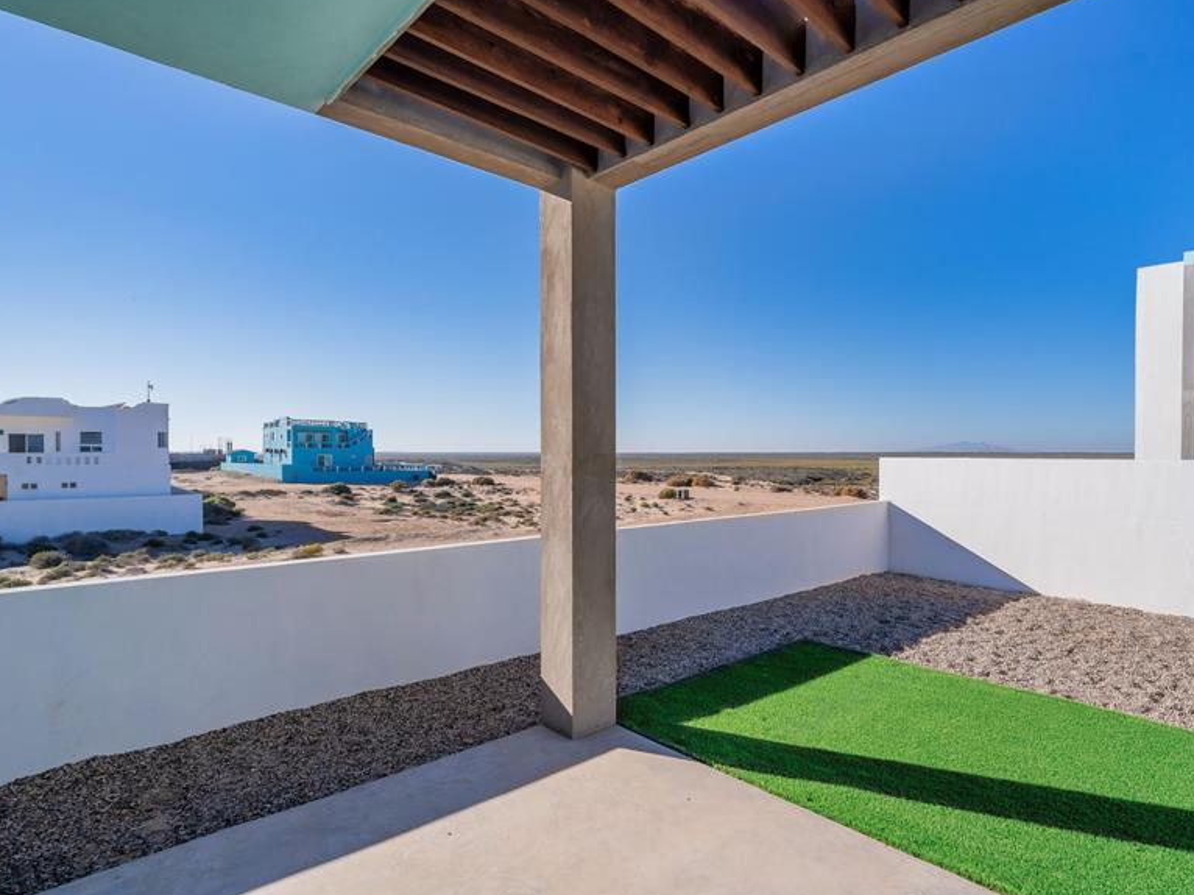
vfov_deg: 71.5
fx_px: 621
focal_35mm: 18
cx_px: 709
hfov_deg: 86.8
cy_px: 462
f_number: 5.6
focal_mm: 14
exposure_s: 1/1000
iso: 50
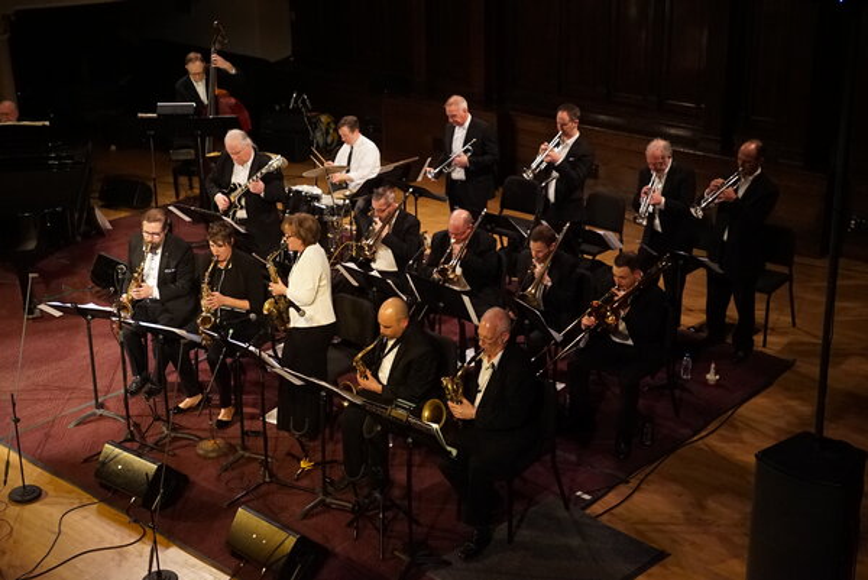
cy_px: 290
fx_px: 1206
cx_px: 434
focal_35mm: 50
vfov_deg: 27.0
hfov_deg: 39.6
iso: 12800
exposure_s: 1/500
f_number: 3.2
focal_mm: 50
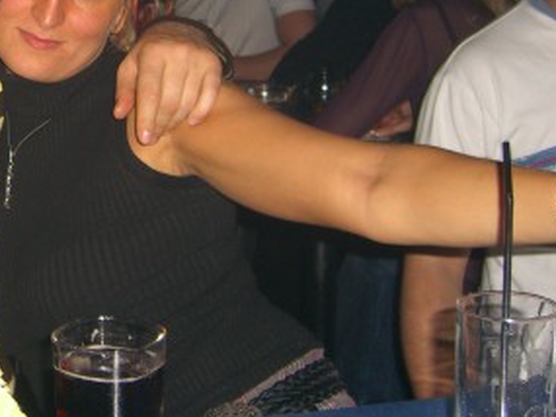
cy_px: 35
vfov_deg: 18.1
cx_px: 12
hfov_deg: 23.5
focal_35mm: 80
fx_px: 1285
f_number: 2.8
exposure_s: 1/60
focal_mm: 7.9
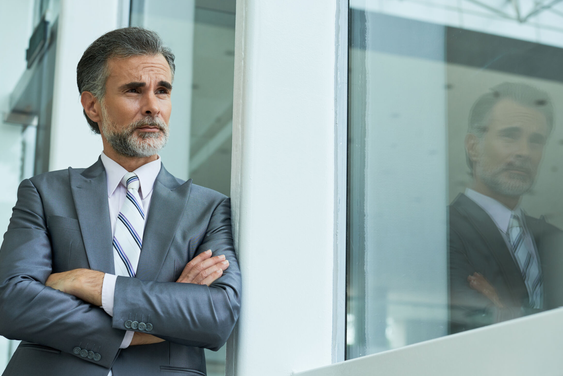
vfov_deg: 16.7
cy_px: 182
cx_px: 250
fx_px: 1283
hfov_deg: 24.7
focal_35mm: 82
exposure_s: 1/500
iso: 320
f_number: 5.6
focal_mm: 70
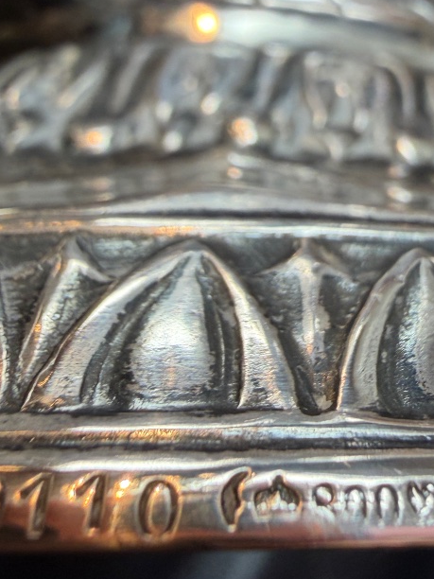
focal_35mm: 49
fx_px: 819
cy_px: 184
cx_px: 274
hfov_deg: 29.5
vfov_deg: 38.4
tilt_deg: -52.7
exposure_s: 1/100
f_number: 2.2
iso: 100
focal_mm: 2.22
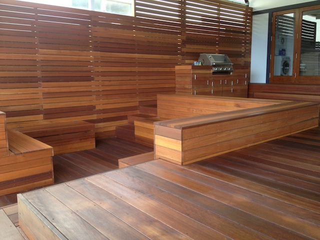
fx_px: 324
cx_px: 160
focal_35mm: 35
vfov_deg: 40.7
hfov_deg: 52.6
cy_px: 120
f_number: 2.4
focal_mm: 4.28
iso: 50
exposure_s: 1/120
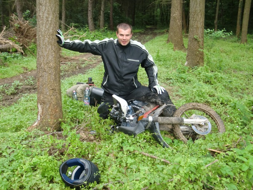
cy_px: 95
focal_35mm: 38
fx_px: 278
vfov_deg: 37.7
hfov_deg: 49.0
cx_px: 126
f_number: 3.9
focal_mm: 6.66
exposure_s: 1/60
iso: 160
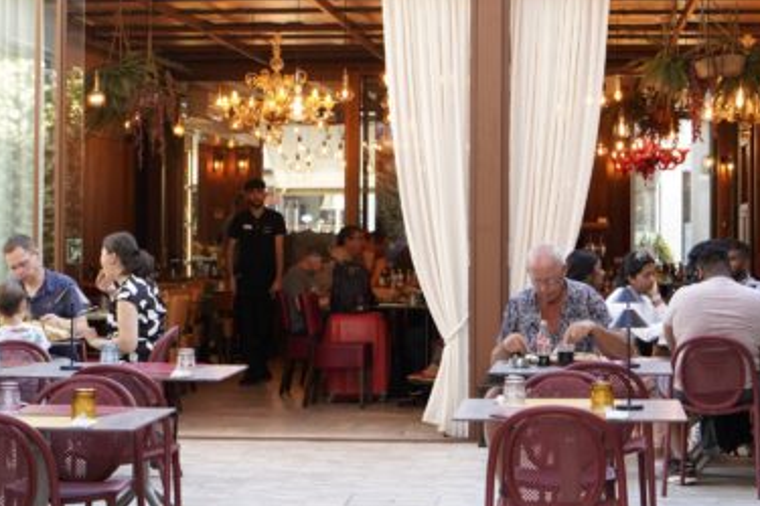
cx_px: 414
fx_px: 2280
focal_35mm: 108
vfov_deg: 12.7
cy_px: 142
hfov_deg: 18.9
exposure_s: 1/160
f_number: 5
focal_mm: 60
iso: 800
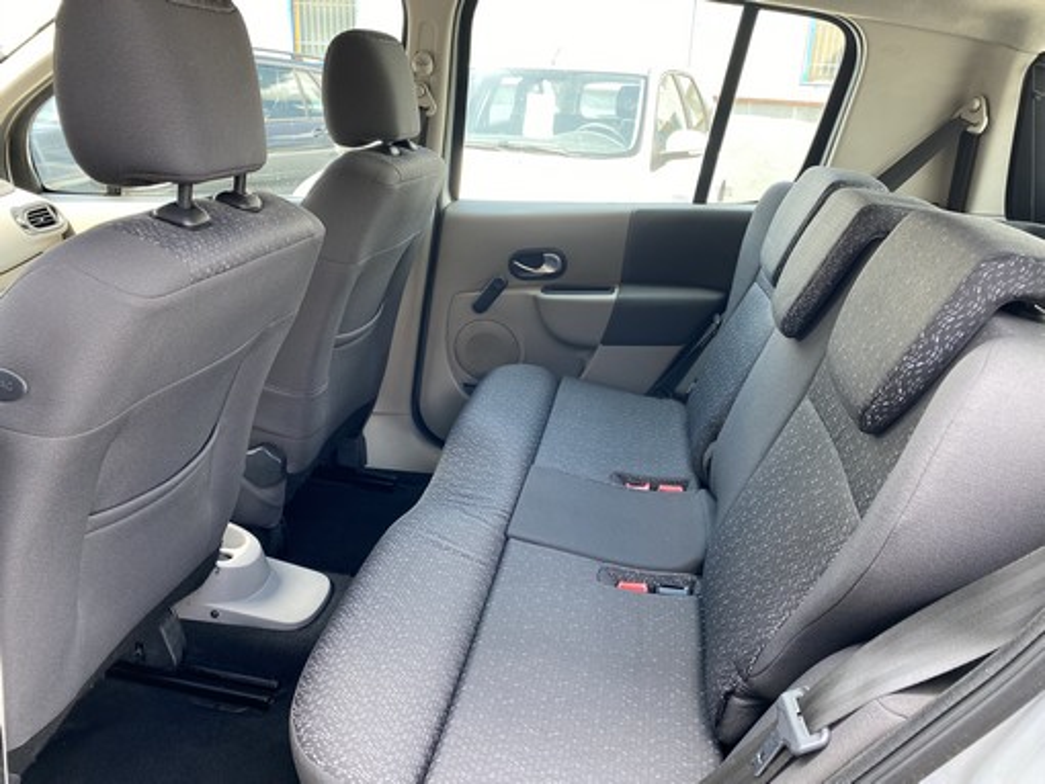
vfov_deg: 53.1
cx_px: 522
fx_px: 785
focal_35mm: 26
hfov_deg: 67.3
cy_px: 392
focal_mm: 4.25
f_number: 1.8
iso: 50
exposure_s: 1/121
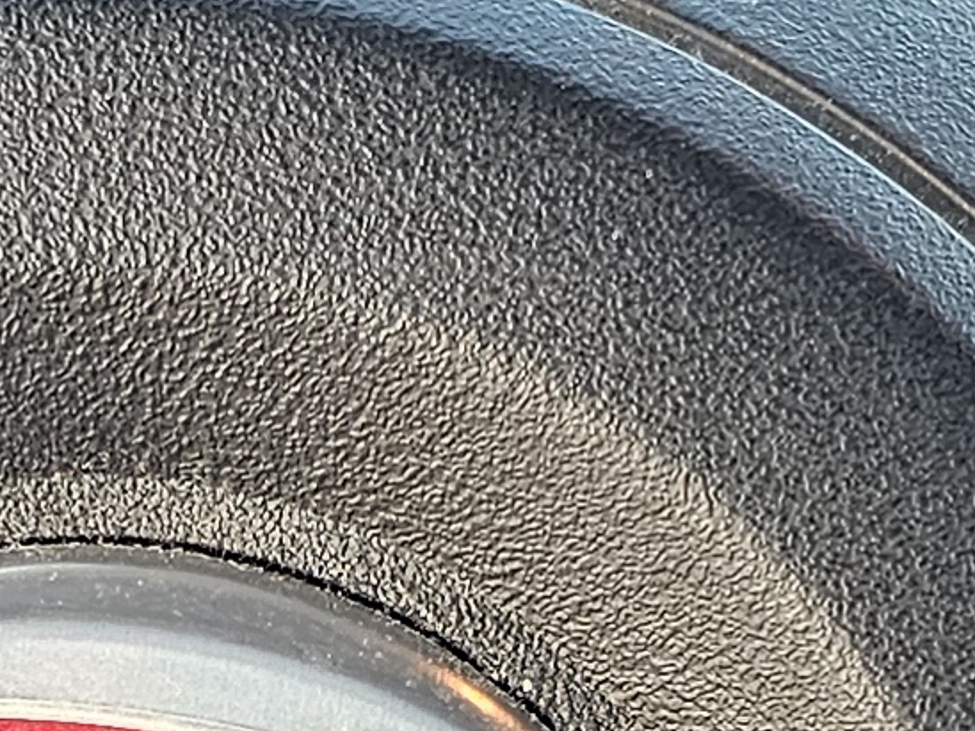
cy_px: 859
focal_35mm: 168
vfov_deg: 8.7
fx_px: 4732
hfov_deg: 11.8
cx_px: 349
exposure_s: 1/180
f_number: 1.7
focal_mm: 6.3
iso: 125
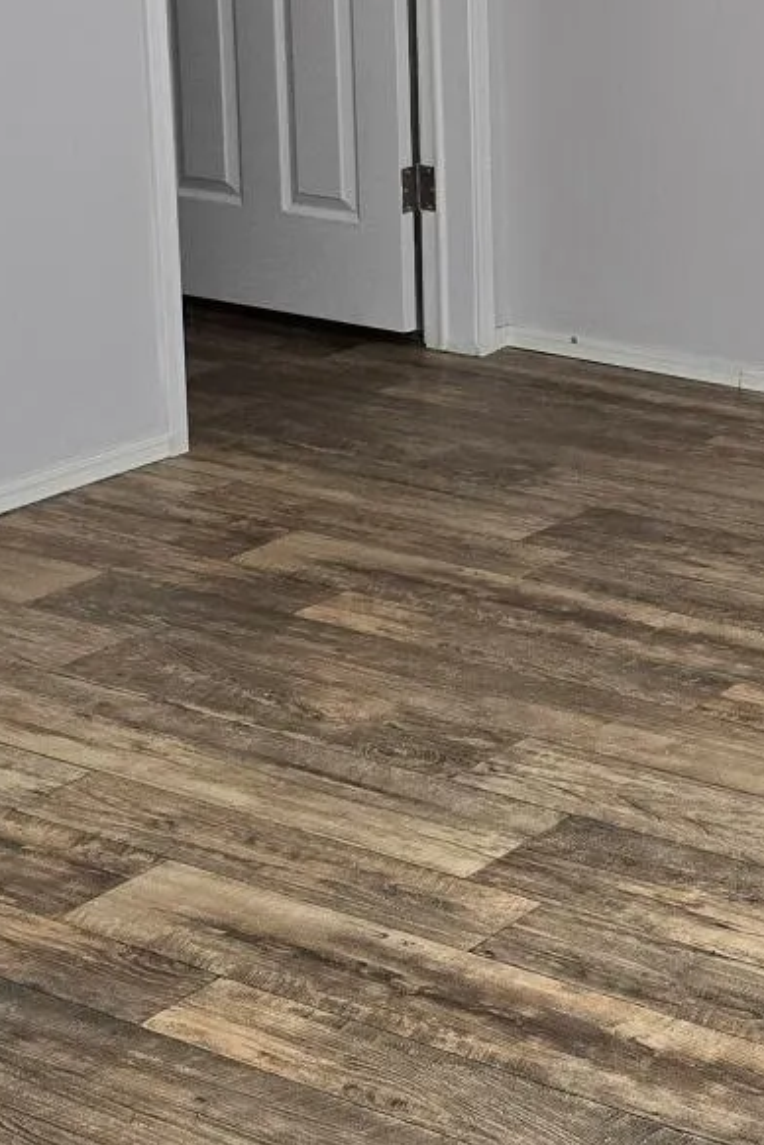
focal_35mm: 82
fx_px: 2609
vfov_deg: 24.3
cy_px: 187
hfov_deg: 15.8
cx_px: 1008
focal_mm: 6.3
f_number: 1.7
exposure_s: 1/120
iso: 250
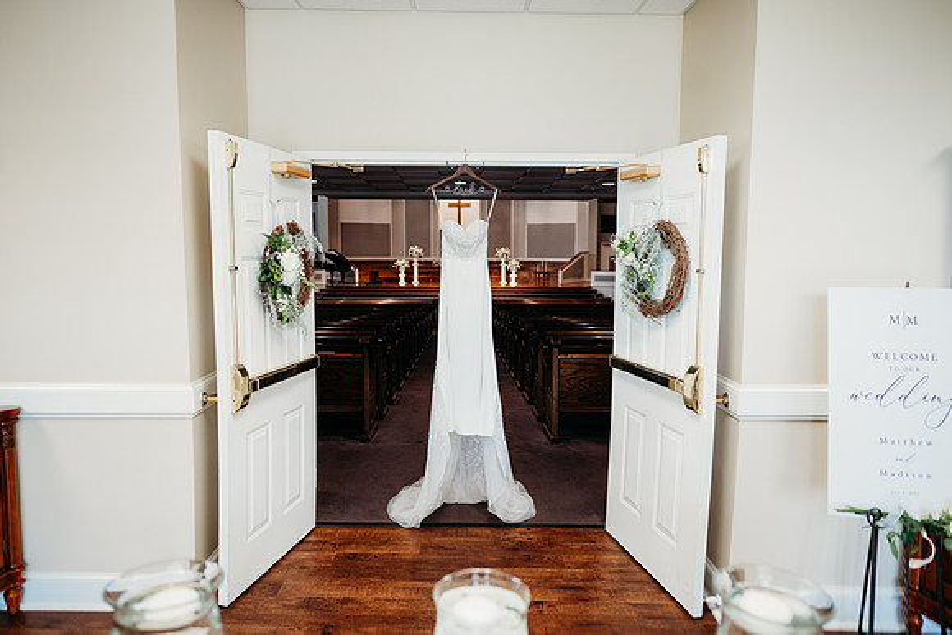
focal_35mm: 24
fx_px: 635
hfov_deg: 73.7
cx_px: 476
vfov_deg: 53.2
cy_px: 318
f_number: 2.5
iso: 400
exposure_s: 1/160
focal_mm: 24
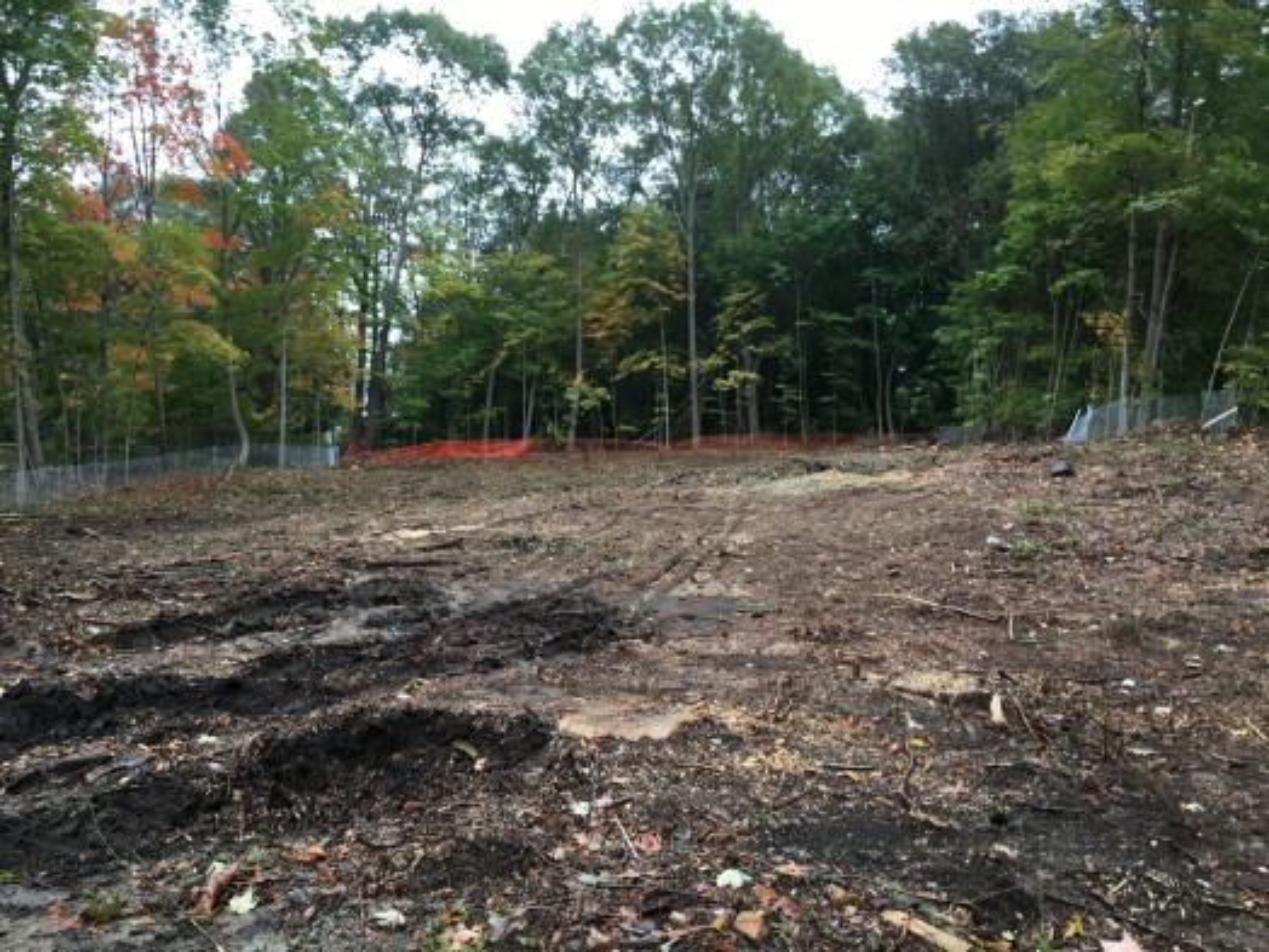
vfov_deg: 48.2
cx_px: 634
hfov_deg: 61.7
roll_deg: -2.9
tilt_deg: -2.6
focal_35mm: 29
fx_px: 1063
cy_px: 476
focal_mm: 4.15
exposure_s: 1/120
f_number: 2.2
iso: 32
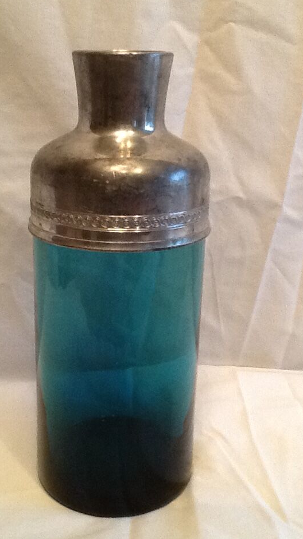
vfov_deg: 42.1
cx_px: 141
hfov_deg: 24.4
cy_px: 269
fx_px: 700
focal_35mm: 49
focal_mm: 2.03
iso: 200
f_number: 2.4
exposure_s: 1/33
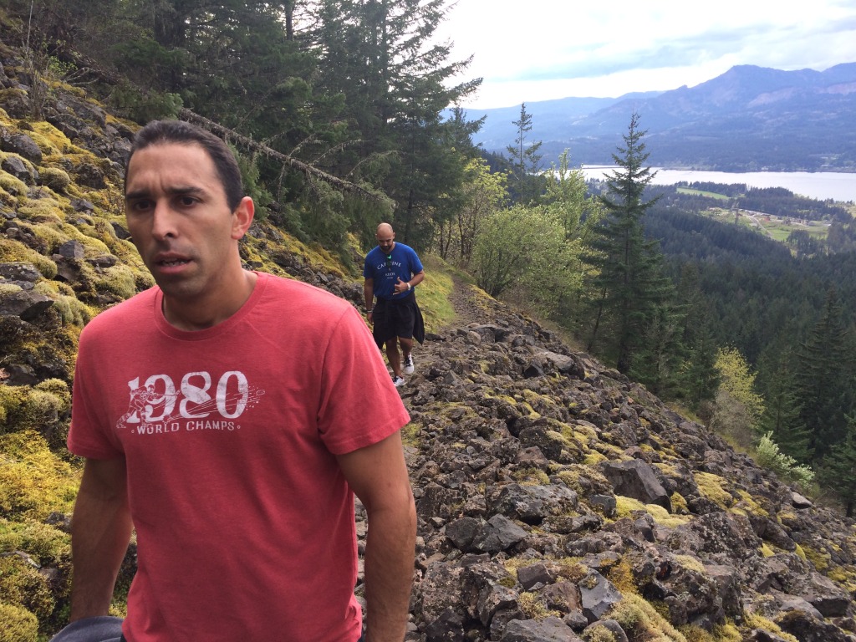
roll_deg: +2.1
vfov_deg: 48.2
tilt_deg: -16.0
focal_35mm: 29
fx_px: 717
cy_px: 321
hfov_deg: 61.7
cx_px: 428
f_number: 2.2
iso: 32
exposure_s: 1/554
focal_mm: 4.15
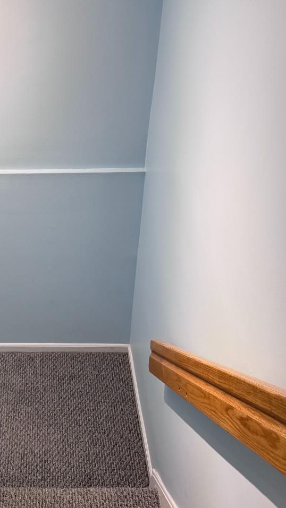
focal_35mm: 41
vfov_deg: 49.3
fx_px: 553
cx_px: 28
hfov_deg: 27.9
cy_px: 229
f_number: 1.78
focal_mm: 6.76
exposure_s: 1/60
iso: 125
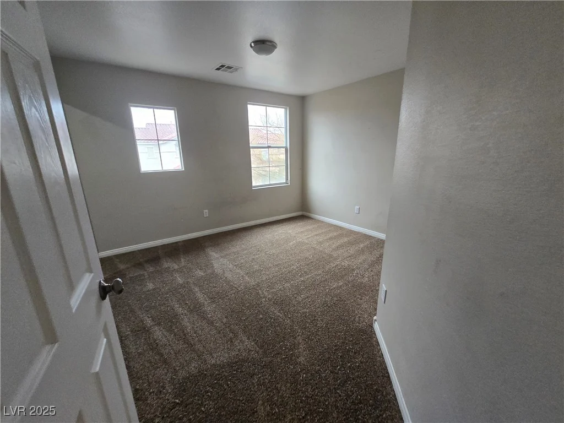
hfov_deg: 106.2
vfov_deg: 89.9
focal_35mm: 13
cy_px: 212
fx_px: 212
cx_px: 282
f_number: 2.2
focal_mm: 2.2
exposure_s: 1/60
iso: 200
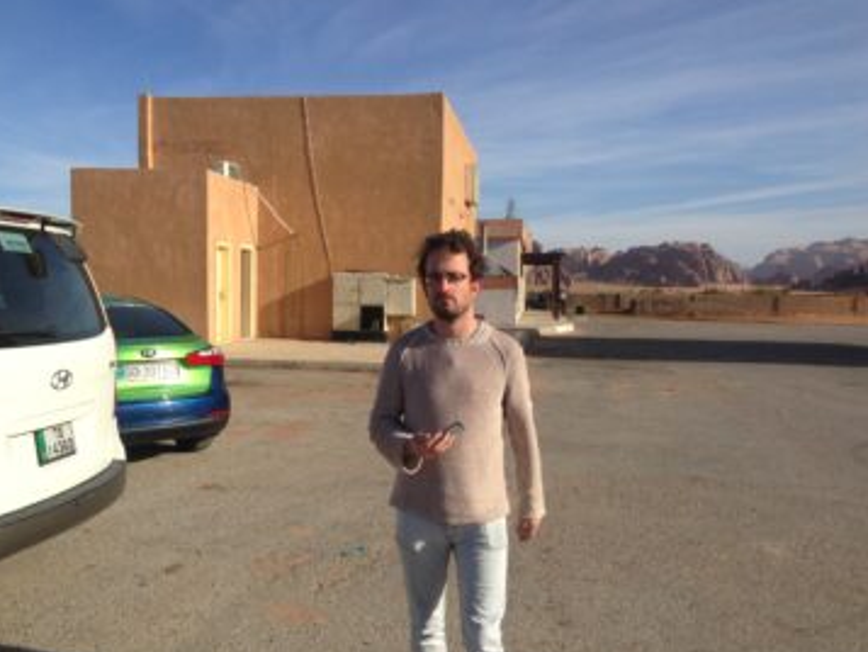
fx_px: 928
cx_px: 425
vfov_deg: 38.7
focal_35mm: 37
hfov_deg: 50.1
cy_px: 345
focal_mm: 4.12
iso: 50
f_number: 2.4
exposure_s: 1/2008
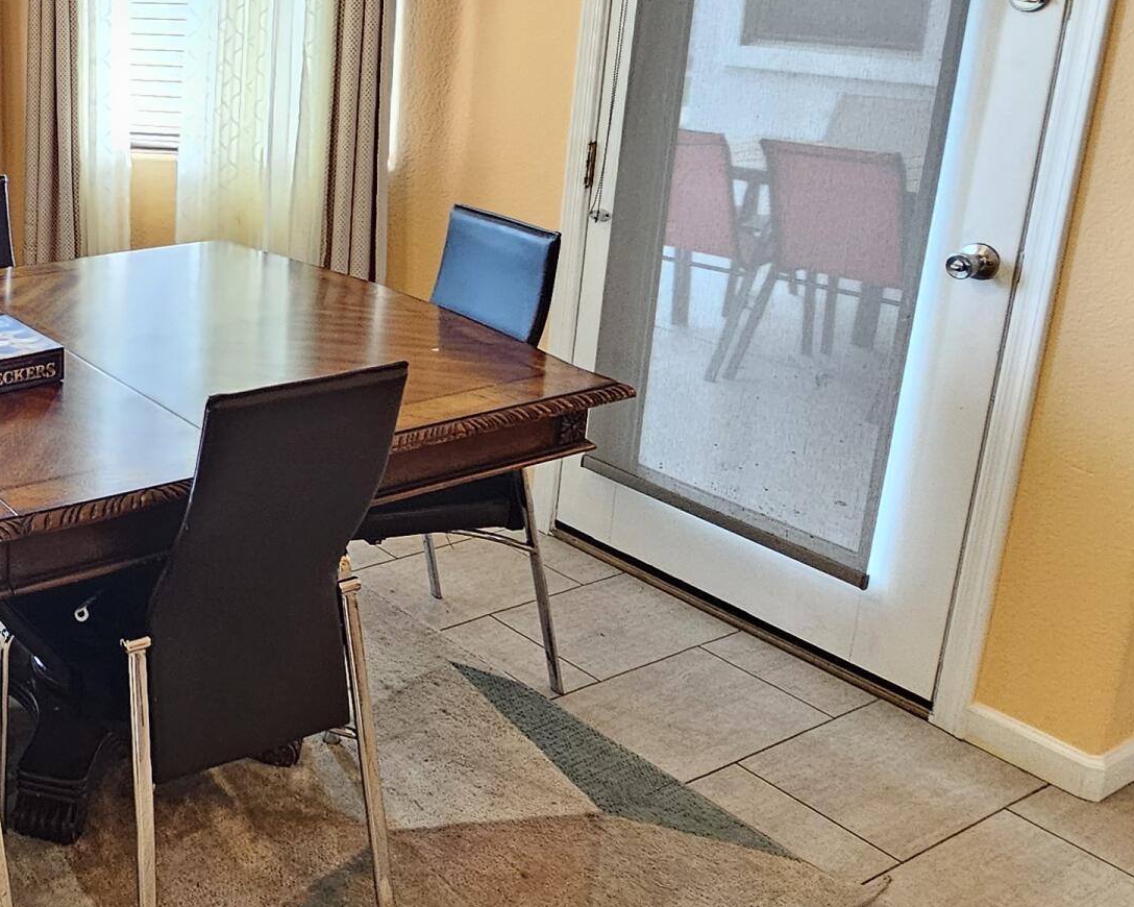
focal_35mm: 35
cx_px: 24
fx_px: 1174
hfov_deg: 44.6
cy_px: 267
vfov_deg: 41.4
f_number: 2.2
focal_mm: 2.2
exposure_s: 1/30
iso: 500
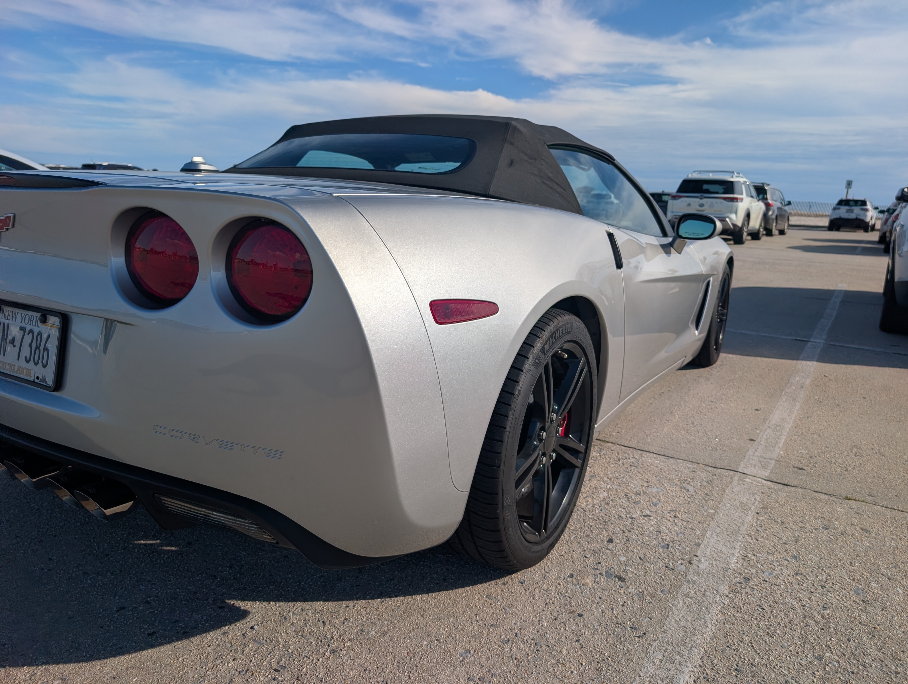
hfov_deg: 71.5
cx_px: 454
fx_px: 630
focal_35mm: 24
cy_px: 342
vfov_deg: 56.9
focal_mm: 6.9
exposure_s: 1/3115
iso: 23
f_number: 1.68
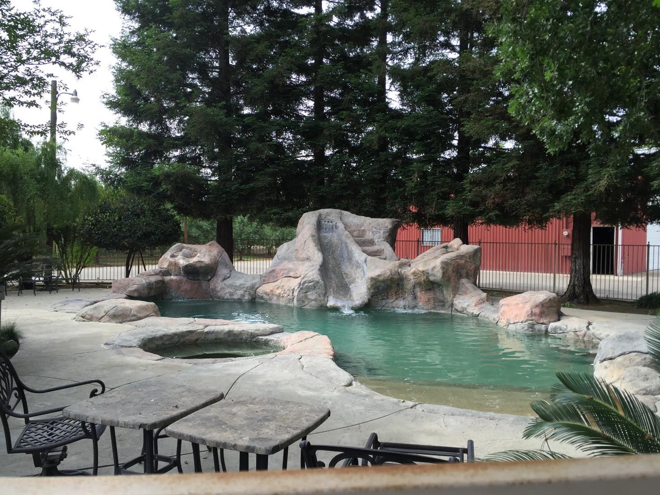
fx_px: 572
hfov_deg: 60.0
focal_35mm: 30
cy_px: 249
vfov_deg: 46.8
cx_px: 337
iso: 32
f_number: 2.2
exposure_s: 1/494
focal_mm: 4.15
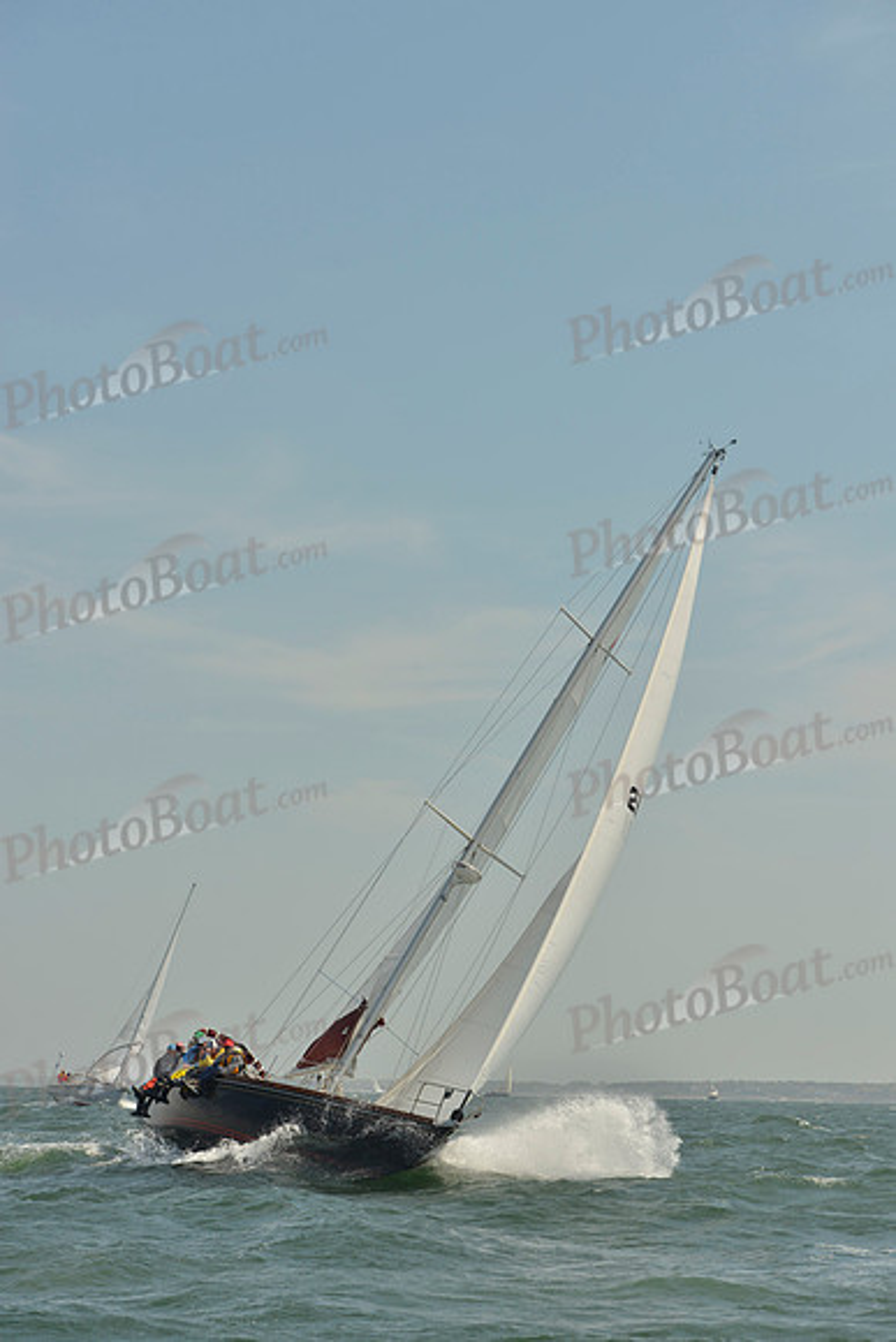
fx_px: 3171
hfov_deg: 16.1
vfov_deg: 23.9
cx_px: 448
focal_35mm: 85
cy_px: 671
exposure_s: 1/1250
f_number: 8
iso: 200
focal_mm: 85
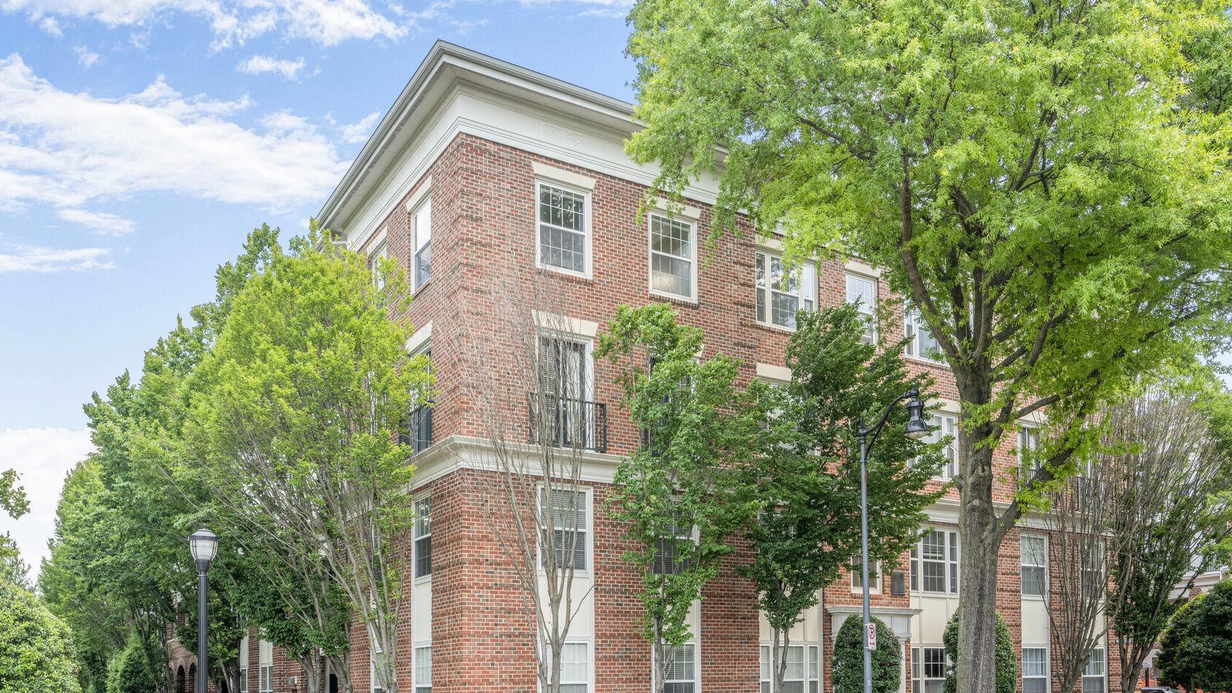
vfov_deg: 40.7
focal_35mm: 29
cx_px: 626
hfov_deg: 66.9
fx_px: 932
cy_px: 378
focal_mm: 26.5
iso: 200
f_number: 9
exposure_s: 1/80
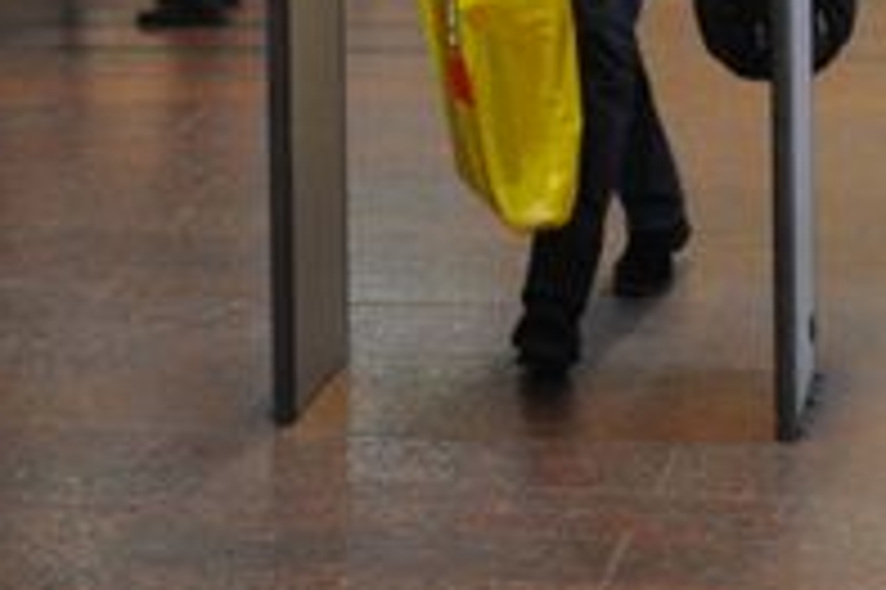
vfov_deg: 9.7
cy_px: -383
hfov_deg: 15.2
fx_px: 3320
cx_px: 553
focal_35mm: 135
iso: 3200
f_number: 3.2
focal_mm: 38
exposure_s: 1/250
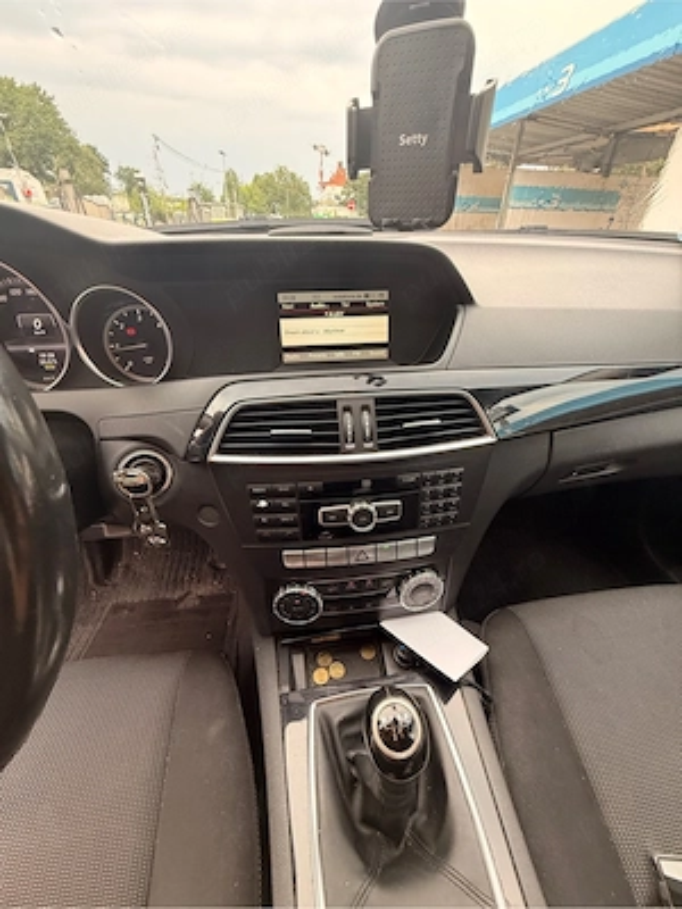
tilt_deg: -32.9
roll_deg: -2.6
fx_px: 368
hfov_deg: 85.7
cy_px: 454
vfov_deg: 102.1
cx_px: 341
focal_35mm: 14
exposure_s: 1/80
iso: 320
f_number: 2.2
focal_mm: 2.22
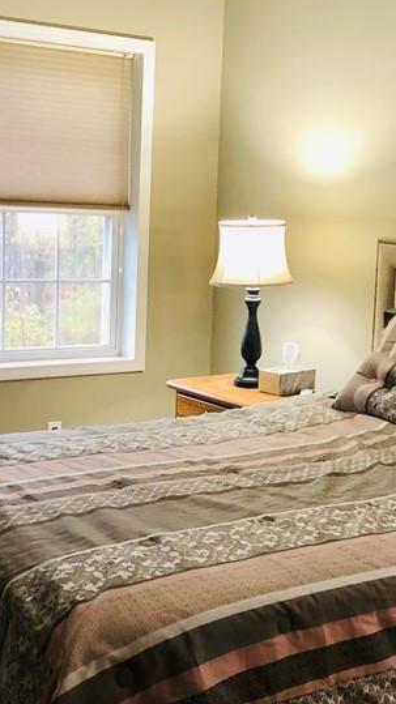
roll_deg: -2.2
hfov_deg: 20.7
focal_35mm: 58
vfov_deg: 36.0
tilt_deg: -10.8
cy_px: 392
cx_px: 250
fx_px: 1083
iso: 100
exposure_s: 1/13
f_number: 1.8
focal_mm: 3.99
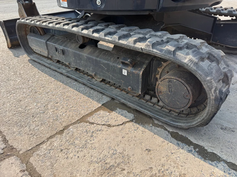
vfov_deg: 56.8
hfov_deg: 71.6
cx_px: 118
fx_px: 164
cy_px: 88
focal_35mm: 24
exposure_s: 1/2331
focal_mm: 6.76
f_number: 1.78
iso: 80
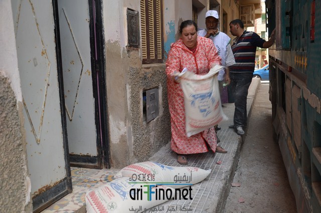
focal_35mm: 33
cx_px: 160
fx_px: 294
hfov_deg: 57.3
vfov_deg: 39.8
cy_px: 106
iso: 200
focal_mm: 22
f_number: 6.3
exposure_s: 1/160
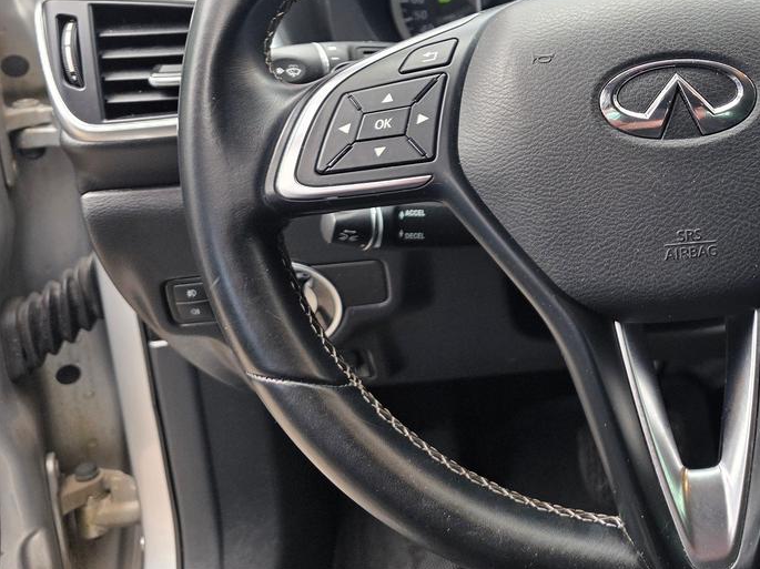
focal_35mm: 43
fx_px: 944
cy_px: 119
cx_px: 673
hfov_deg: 40.8
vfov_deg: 32.7
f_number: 1.7
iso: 50
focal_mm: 6.3
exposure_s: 1/180
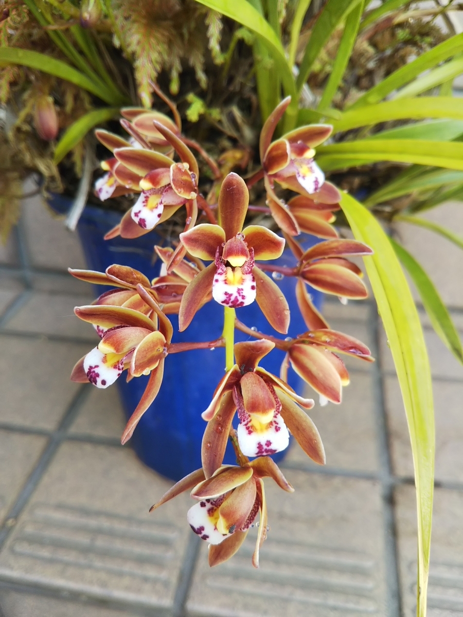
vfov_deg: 60.0
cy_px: 308
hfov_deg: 46.8
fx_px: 535
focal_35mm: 30
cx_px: 232
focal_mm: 4
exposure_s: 1/120
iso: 32
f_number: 2.2
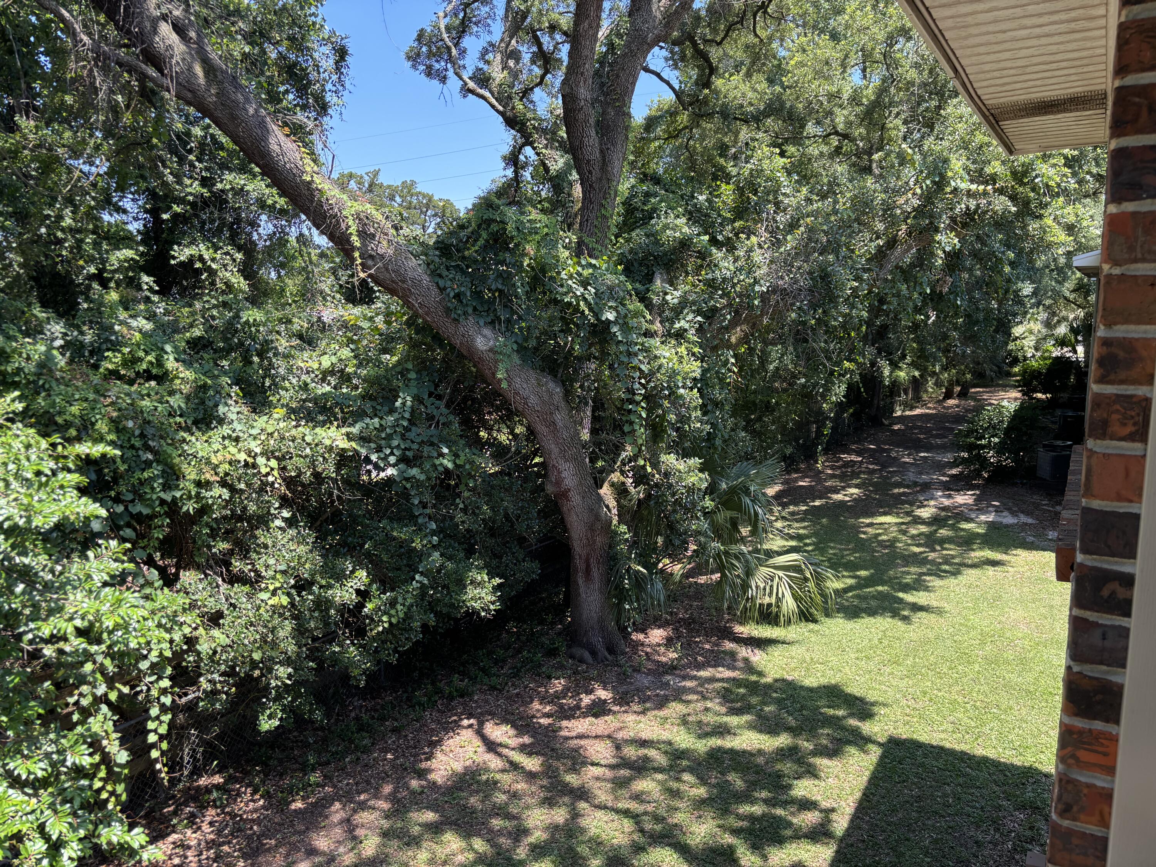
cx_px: 578
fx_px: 868
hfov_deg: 67.3
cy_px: 434
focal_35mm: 26
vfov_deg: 53.1
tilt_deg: -9.7
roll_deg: +0.8
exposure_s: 1/394
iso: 50
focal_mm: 5.96
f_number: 1.6
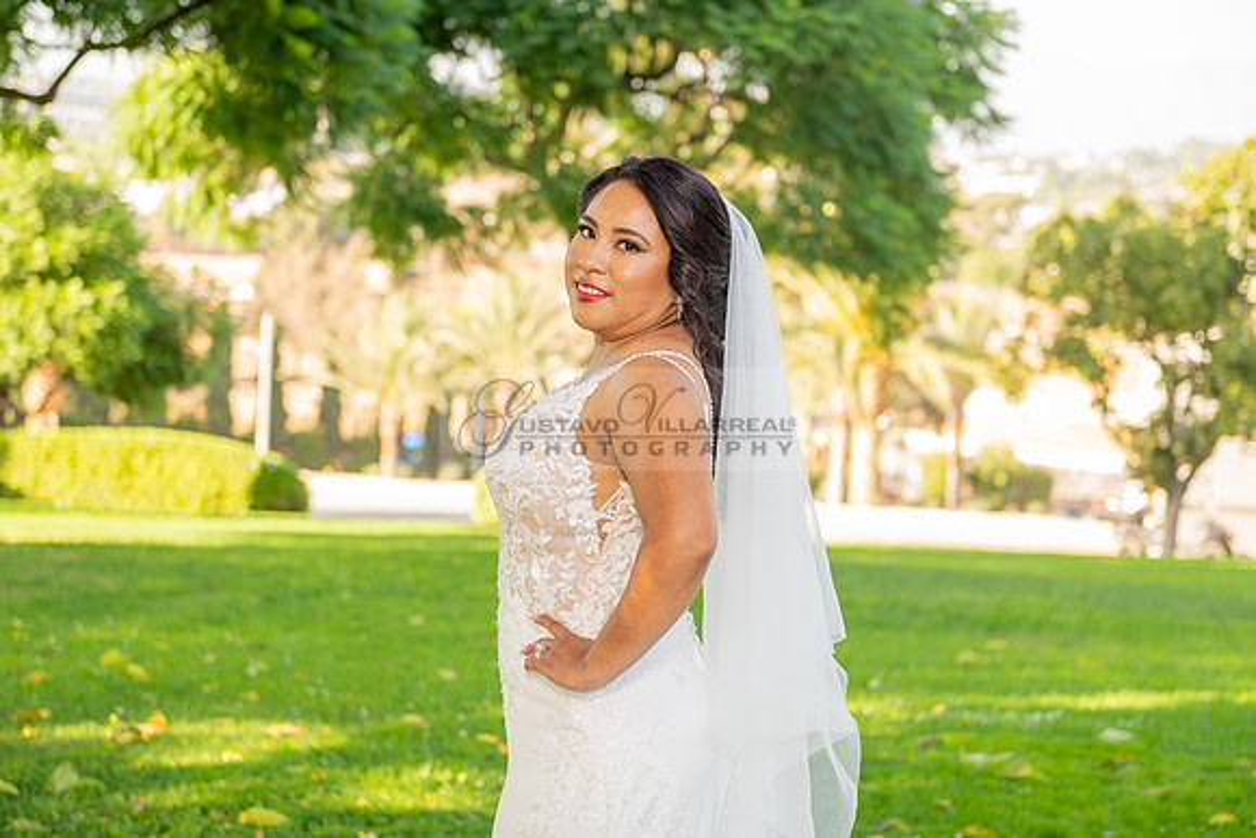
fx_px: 2094
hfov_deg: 33.4
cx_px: 628
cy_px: 419
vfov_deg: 22.6
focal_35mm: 60
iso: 200
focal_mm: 60
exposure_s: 1/200
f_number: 3.5
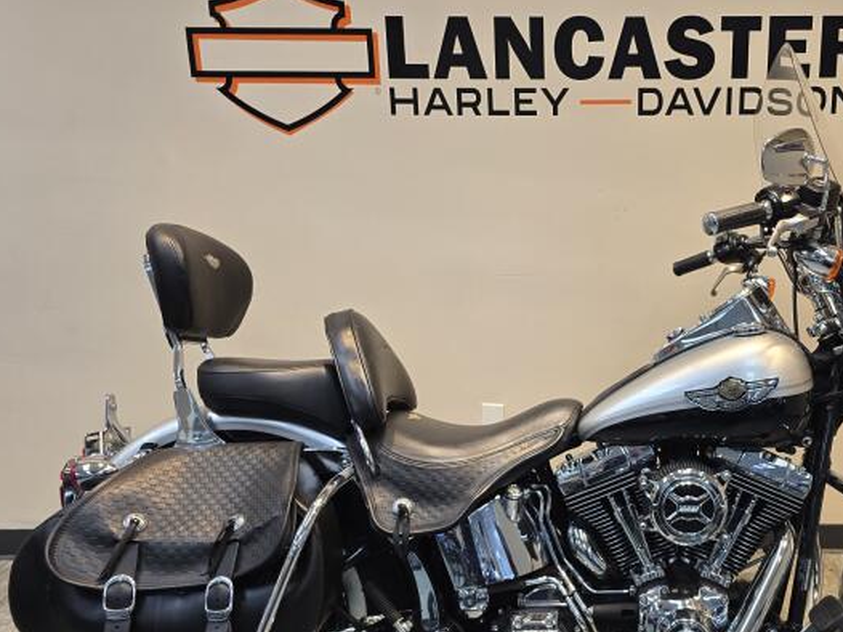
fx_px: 852
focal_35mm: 35
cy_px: 398
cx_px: 598
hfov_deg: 51.1
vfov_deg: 40.4
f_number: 1.7
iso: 125
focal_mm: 6.3
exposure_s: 1/120
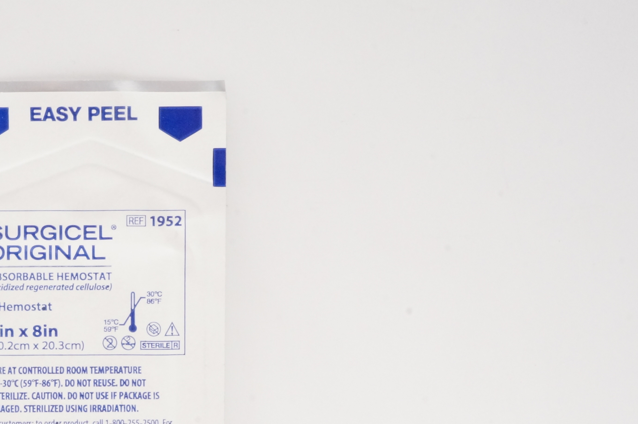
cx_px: 85
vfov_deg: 17.9
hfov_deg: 26.3
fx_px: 1328
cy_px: 361
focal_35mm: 75
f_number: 25
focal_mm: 28
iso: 1600
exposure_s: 1/13
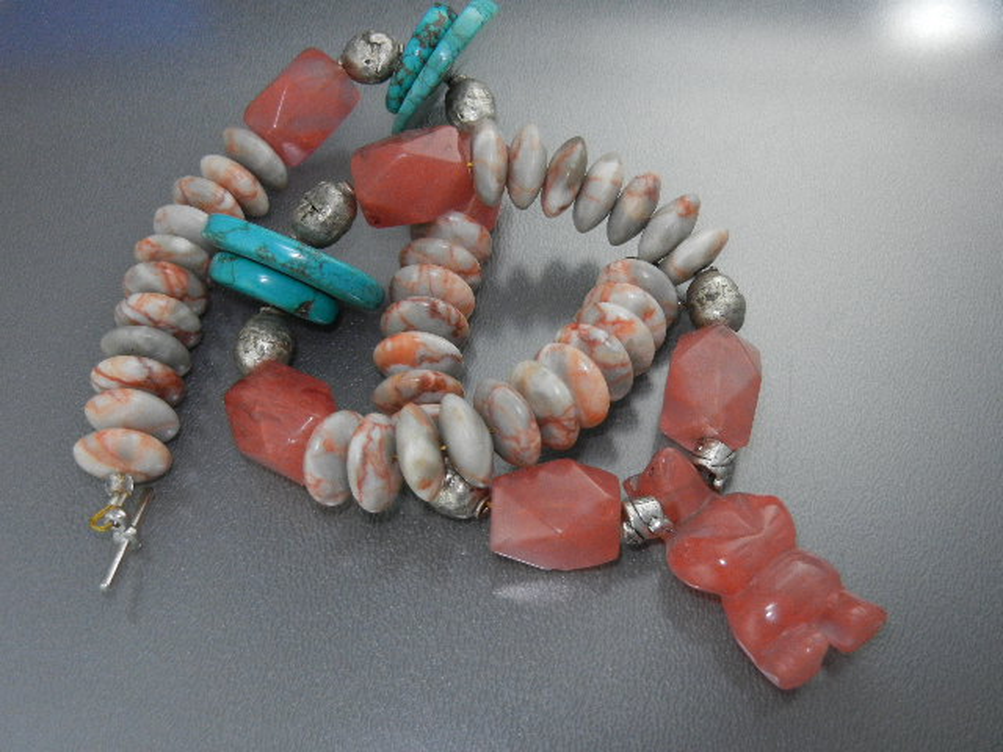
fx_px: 1130
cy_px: 376
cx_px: 502
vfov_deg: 36.8
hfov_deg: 47.9
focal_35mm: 39
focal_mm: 7.1
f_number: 7.4
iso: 800
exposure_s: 1/30
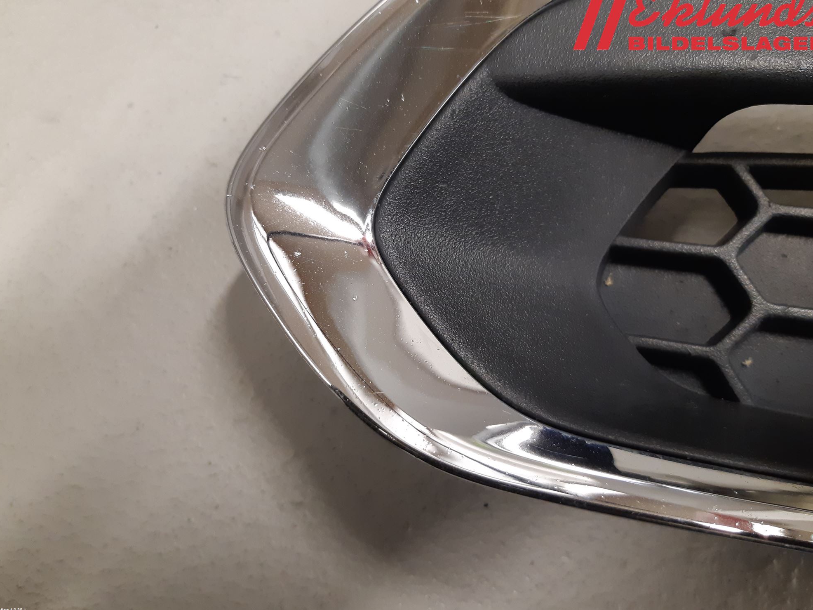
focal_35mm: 27
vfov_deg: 51.3
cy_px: 297
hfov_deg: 65.3
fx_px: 634
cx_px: 404
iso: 200
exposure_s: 1/50
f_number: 1.7
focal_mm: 3.93
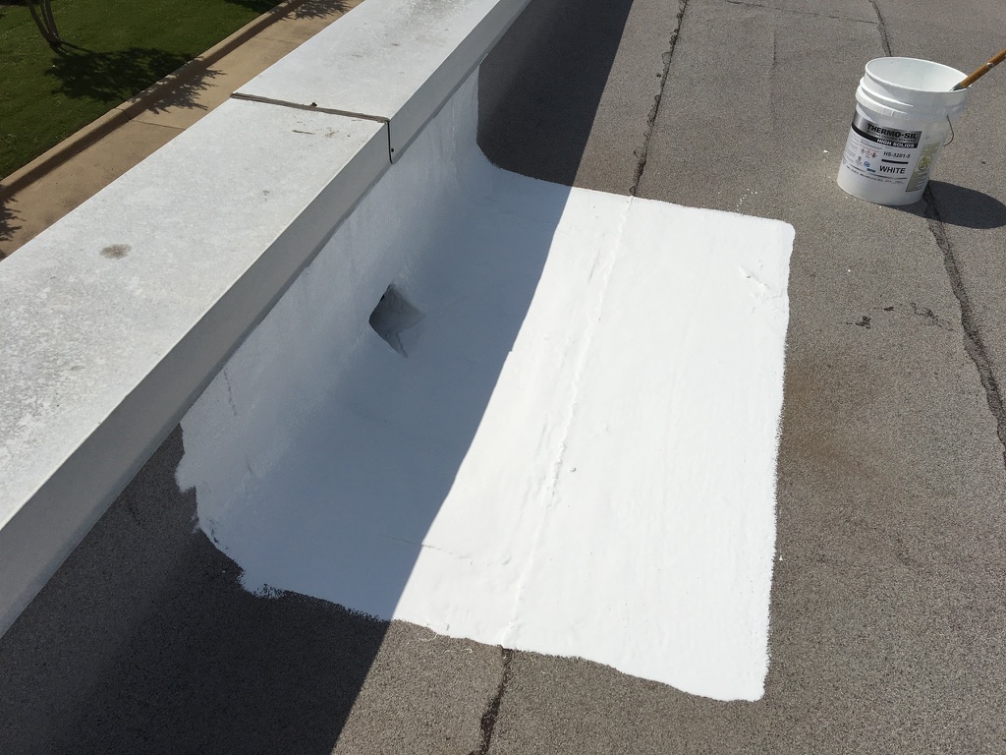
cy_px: 378
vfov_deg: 48.2
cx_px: 503
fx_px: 843
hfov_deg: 61.7
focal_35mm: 29
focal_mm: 4.15
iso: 25
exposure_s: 1/7692
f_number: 2.2
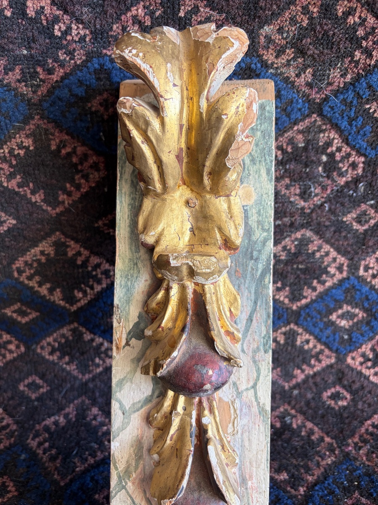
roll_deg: +0.5
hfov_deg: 53.1
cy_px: 252
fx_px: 379
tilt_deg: -33.1
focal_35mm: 26
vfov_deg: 67.3
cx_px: 189
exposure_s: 1/97
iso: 125
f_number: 1.6
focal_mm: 5.96
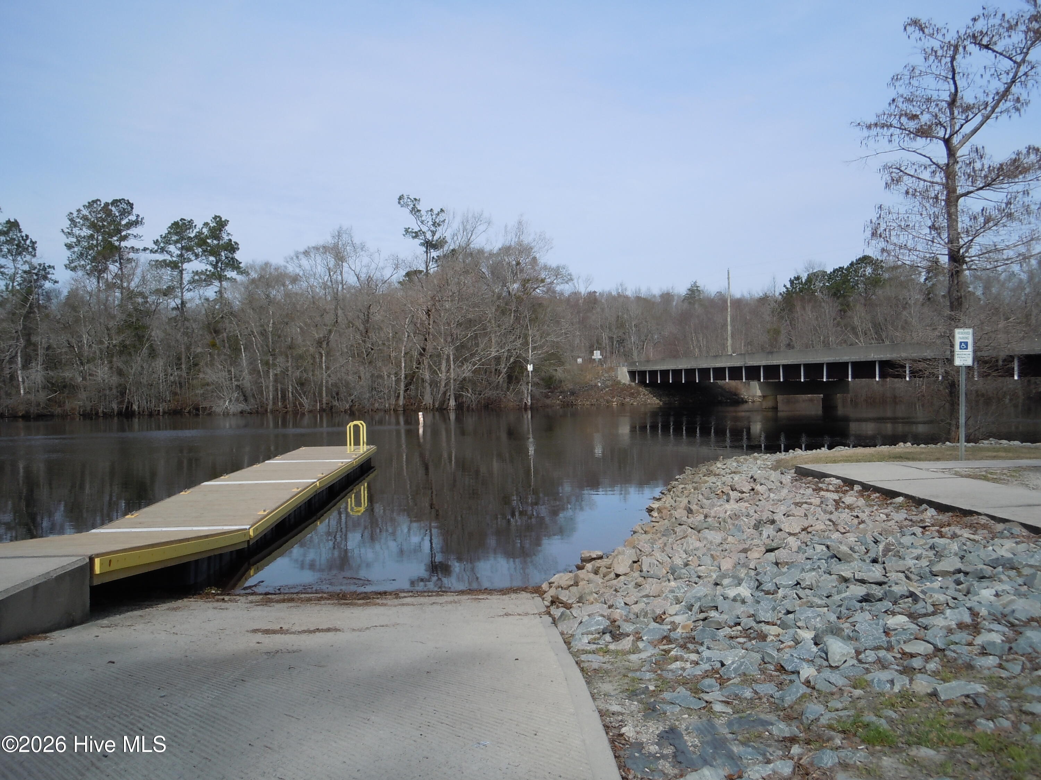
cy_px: 390
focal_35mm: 33
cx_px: 520
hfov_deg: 55.4
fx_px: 992
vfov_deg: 42.9
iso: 100
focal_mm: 5.9
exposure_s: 1/1000
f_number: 4
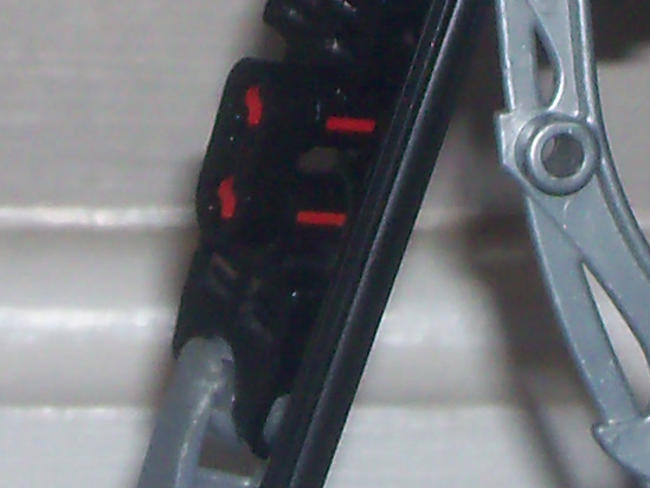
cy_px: -169
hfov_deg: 7.8
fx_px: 4752
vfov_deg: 5.8
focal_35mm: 253
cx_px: 245
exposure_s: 1/30
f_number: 3
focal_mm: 6.3
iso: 64
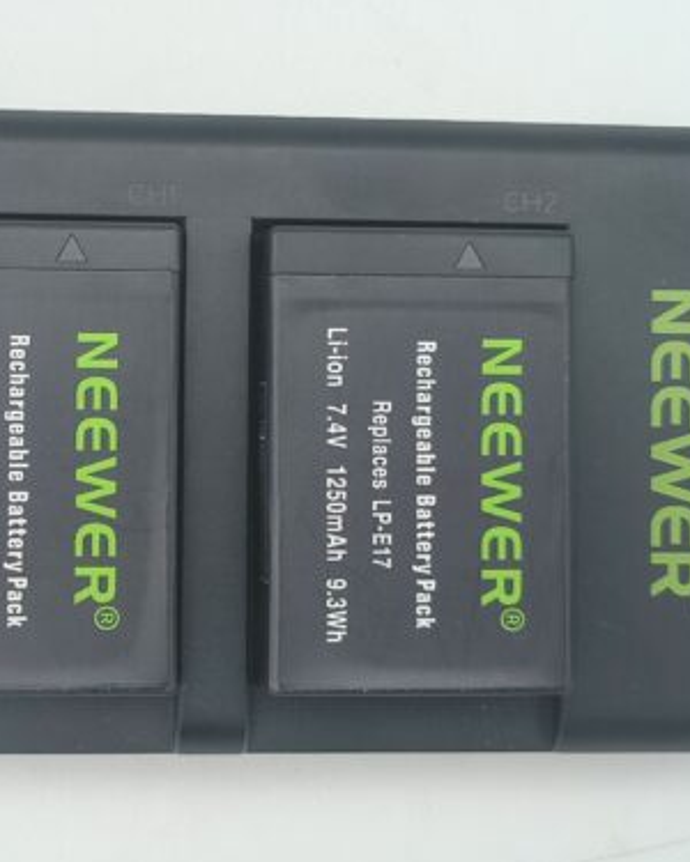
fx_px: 817
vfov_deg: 55.7
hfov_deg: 45.7
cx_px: 313
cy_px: 438
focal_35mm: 32
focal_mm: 5.56
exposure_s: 1/453
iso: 100
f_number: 1.8
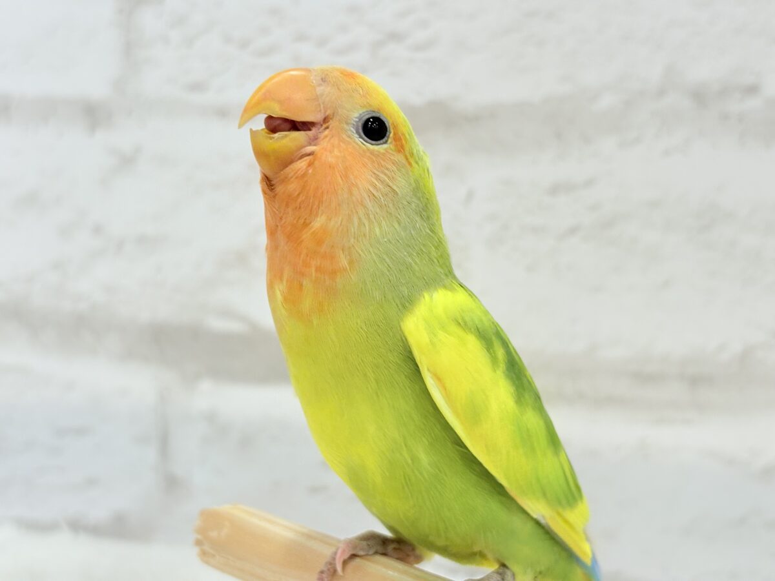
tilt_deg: -7.4
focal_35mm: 52
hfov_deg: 36.8
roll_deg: +0.2
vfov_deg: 28.0
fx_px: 1164
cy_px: 290
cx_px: 388
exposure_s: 1/100
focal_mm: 5.96
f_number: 1.6
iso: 64
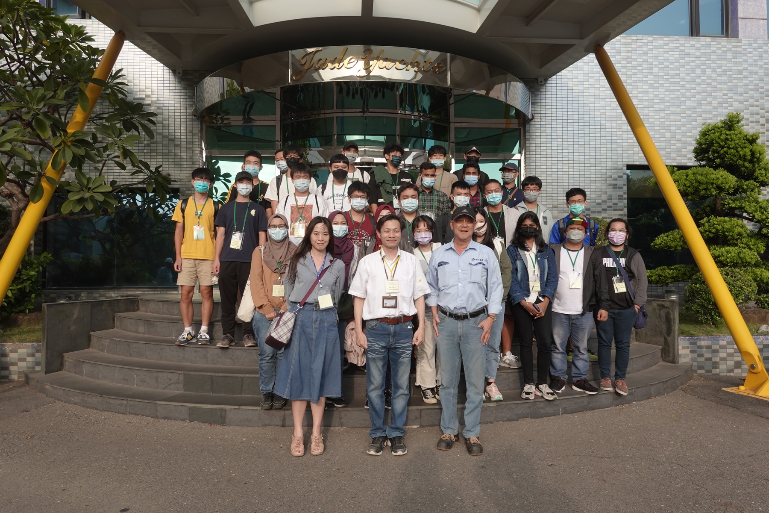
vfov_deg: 53.1
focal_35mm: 24
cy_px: 256
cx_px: 384
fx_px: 513
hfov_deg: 73.7
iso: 100
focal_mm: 9
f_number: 4
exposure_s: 1/400
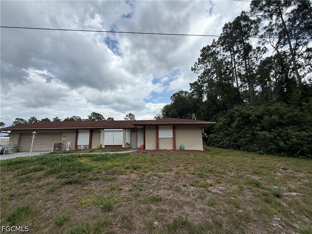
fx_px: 126
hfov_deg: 102.1
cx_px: 156
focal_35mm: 14
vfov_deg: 85.7
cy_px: 117
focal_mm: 2.22
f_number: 2.2
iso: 50
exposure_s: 1/2506
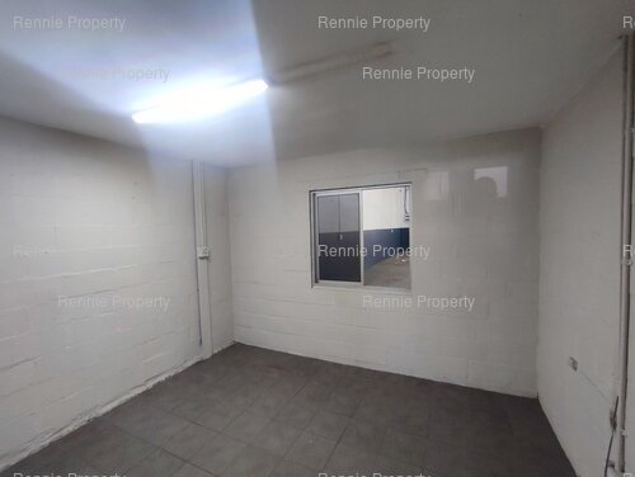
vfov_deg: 78.2
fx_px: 294
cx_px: 318
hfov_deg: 94.4
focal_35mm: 16
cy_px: 238
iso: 245
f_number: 2.2
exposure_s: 1/50
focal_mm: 1.65
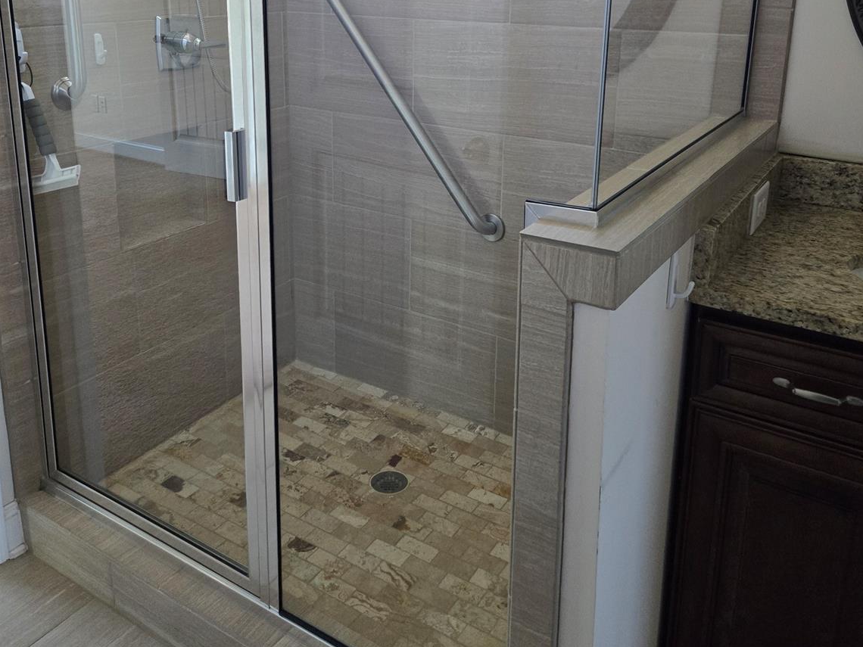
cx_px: 435
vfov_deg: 44.0
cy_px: 165
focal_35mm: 31
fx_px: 773
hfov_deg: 58.4
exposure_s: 1/120
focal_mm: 5.4
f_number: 1.8
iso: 800
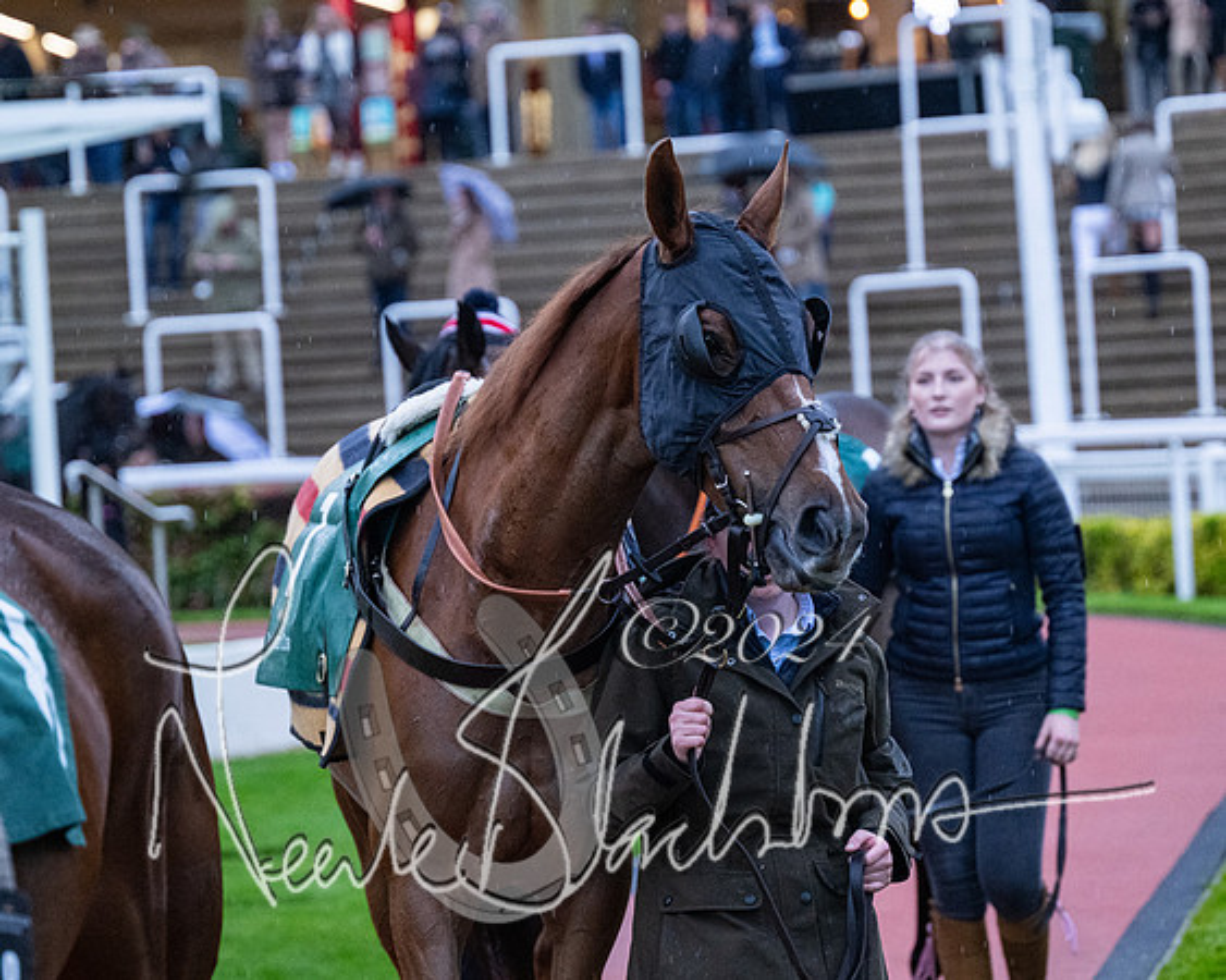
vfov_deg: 9.3
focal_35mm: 166
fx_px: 6035
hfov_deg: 11.6
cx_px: 746
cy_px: 436
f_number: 4
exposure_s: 1/500
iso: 3200
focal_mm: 125
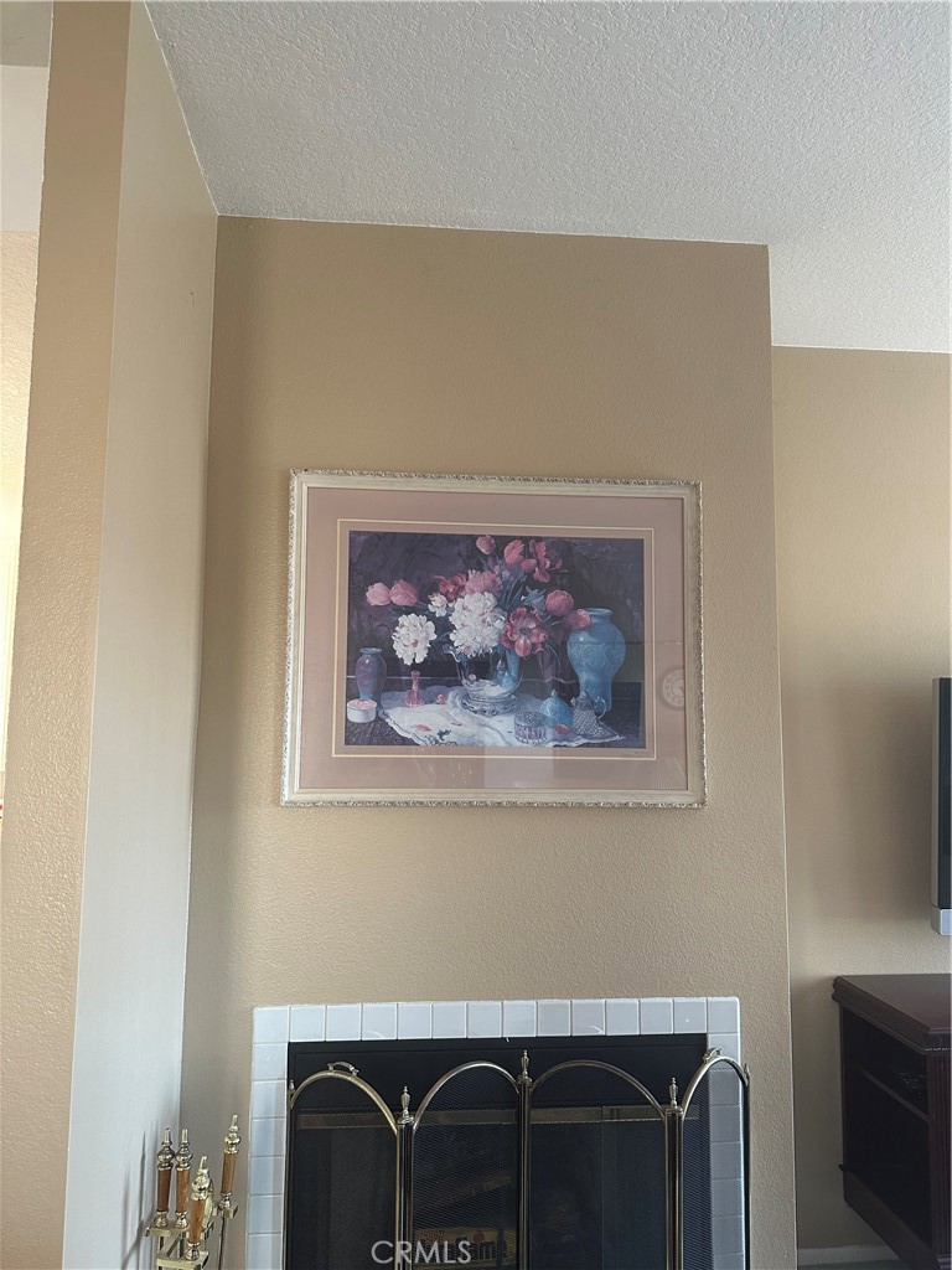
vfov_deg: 71.6
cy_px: 635
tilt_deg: +8.6
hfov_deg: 56.8
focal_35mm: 24
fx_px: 880
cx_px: 476
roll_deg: -0.3
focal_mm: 6.86
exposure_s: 1/60
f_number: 1.78
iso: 320
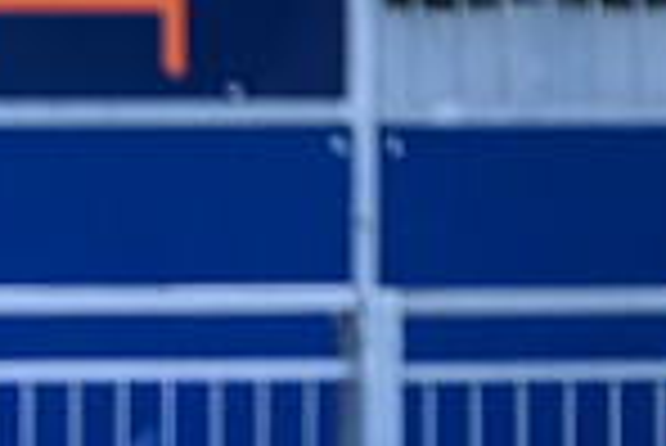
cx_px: -554
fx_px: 29054
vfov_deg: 0.9
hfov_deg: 1.3
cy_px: 710
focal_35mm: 1569
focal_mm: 400
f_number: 2.8
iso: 500
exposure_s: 1/2000
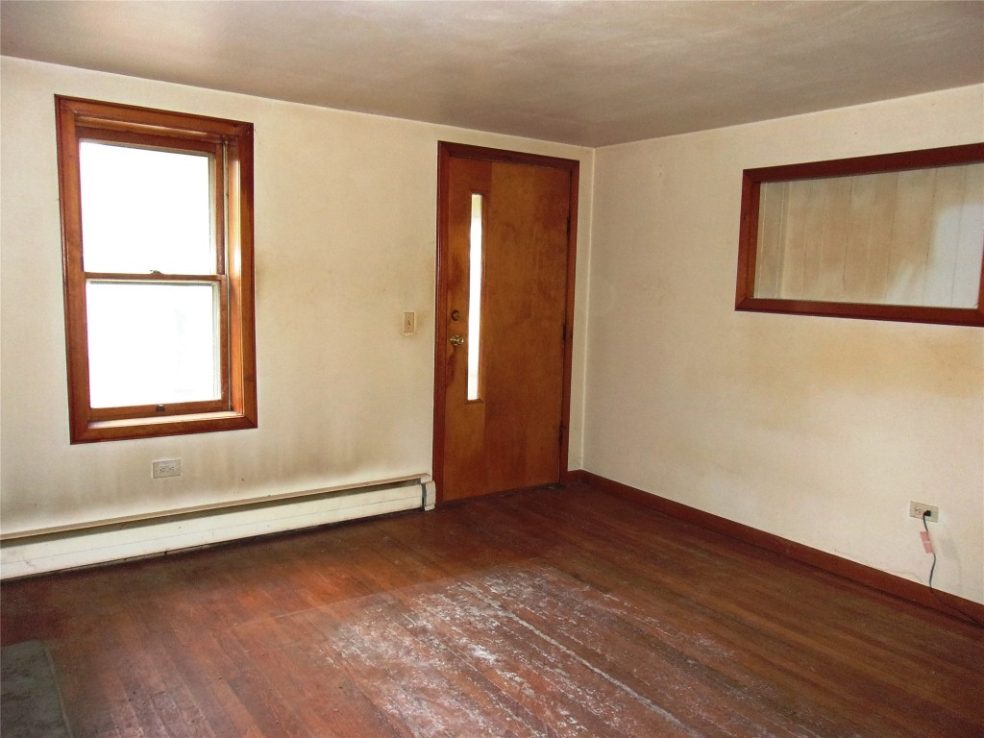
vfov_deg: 51.4
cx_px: 492
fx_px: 768
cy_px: 369
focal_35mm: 27
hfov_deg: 65.3
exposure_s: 1/34
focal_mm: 4.9
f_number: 3
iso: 250
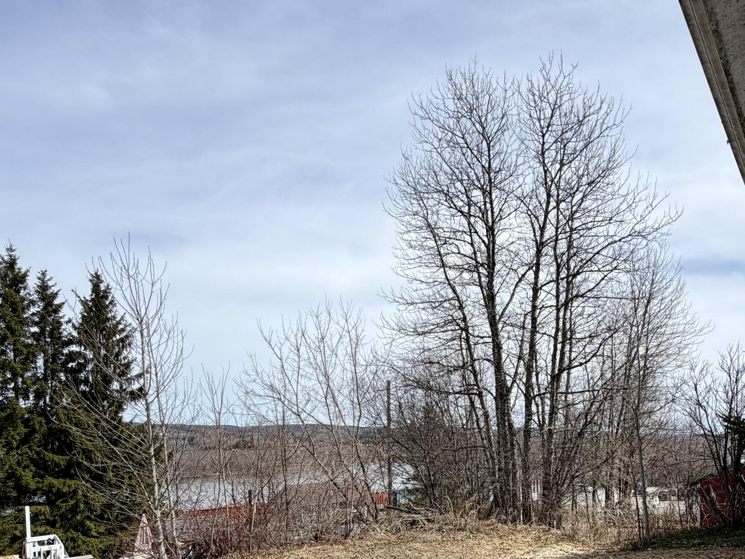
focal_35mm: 24
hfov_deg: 70.0
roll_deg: +0.3
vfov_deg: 52.7
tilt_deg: -1.7
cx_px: 483
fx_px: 517
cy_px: 456
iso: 20
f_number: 2.2
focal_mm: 2.22
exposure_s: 1/1017
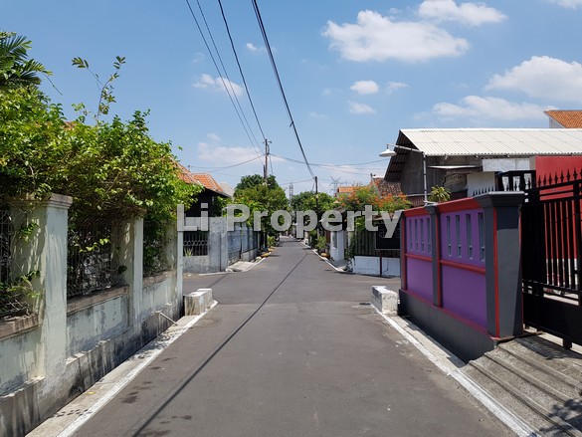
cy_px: 218
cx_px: 291
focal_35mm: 26
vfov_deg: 53.1
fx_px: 437
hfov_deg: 67.3
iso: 40
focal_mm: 4.3
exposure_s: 1/2376
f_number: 1.7
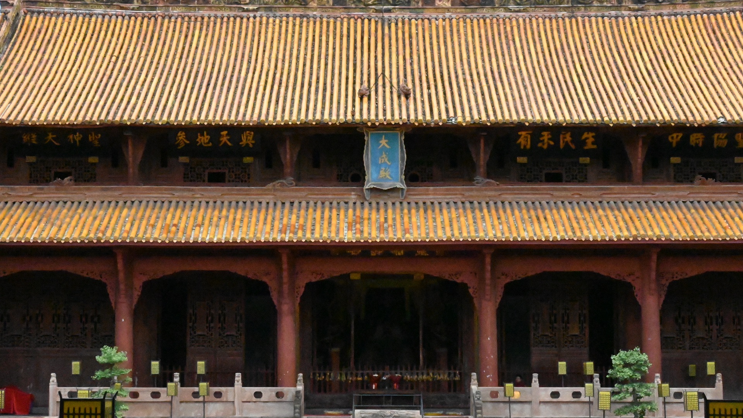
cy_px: 166
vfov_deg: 14.7
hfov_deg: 25.9
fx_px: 1616
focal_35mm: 82
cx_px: 369
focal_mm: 50
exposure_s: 1/4000
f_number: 20
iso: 28800
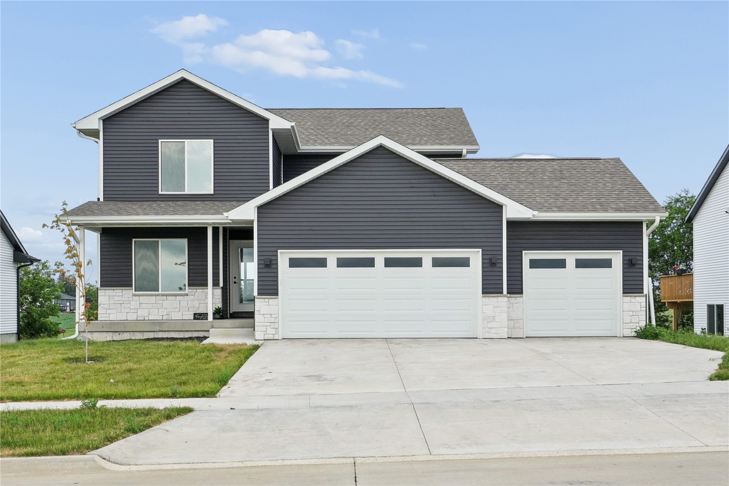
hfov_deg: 43.6
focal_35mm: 45
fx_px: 911
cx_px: 364
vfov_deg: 29.9
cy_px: 243
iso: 400
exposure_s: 1/500
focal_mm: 30
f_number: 9
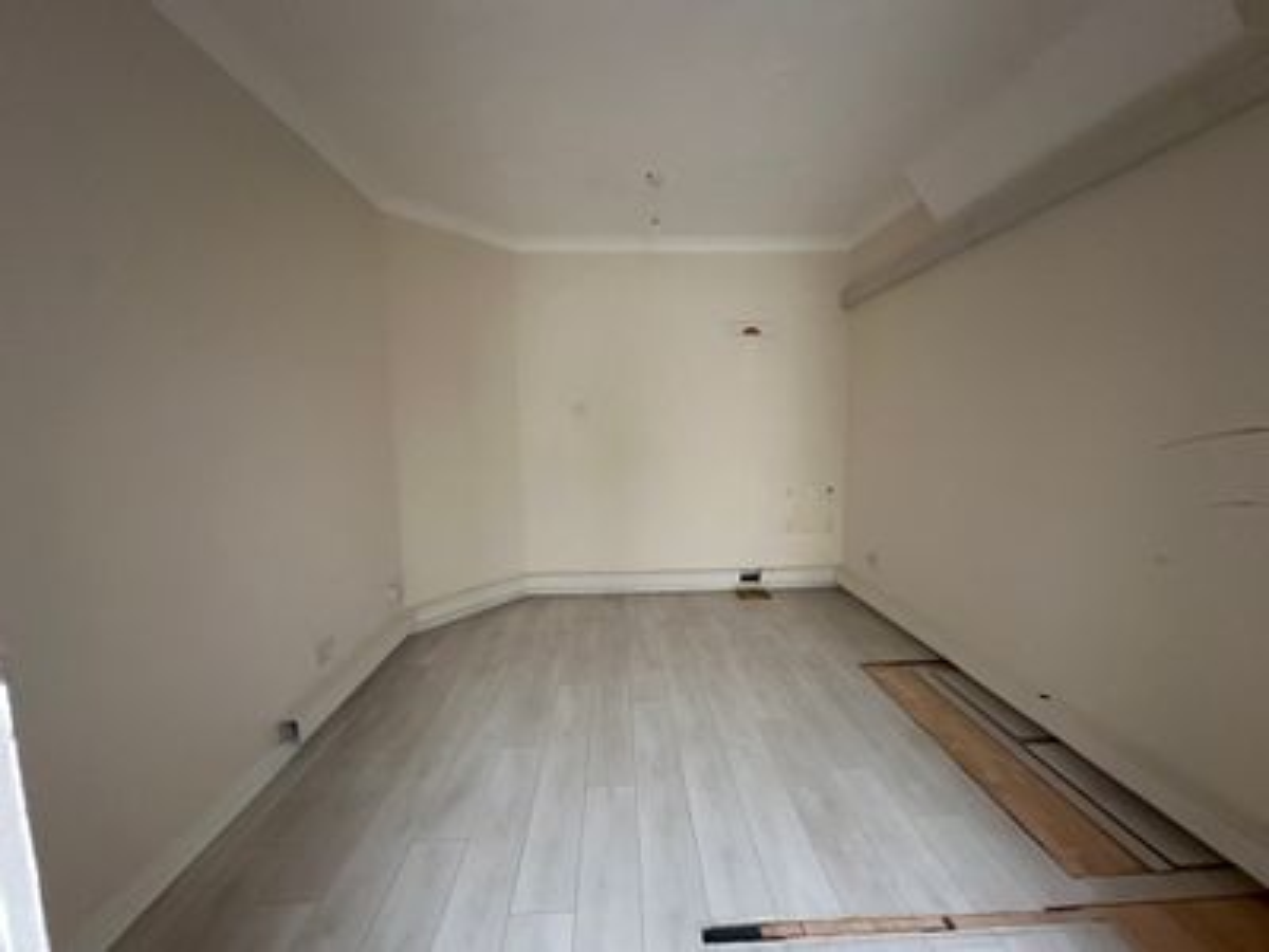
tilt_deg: -4.5
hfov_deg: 102.1
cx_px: 634
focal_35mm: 14
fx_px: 513
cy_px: 476
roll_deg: +0.6
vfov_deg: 85.7
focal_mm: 2.22
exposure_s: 1/60
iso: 1000
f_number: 2.2
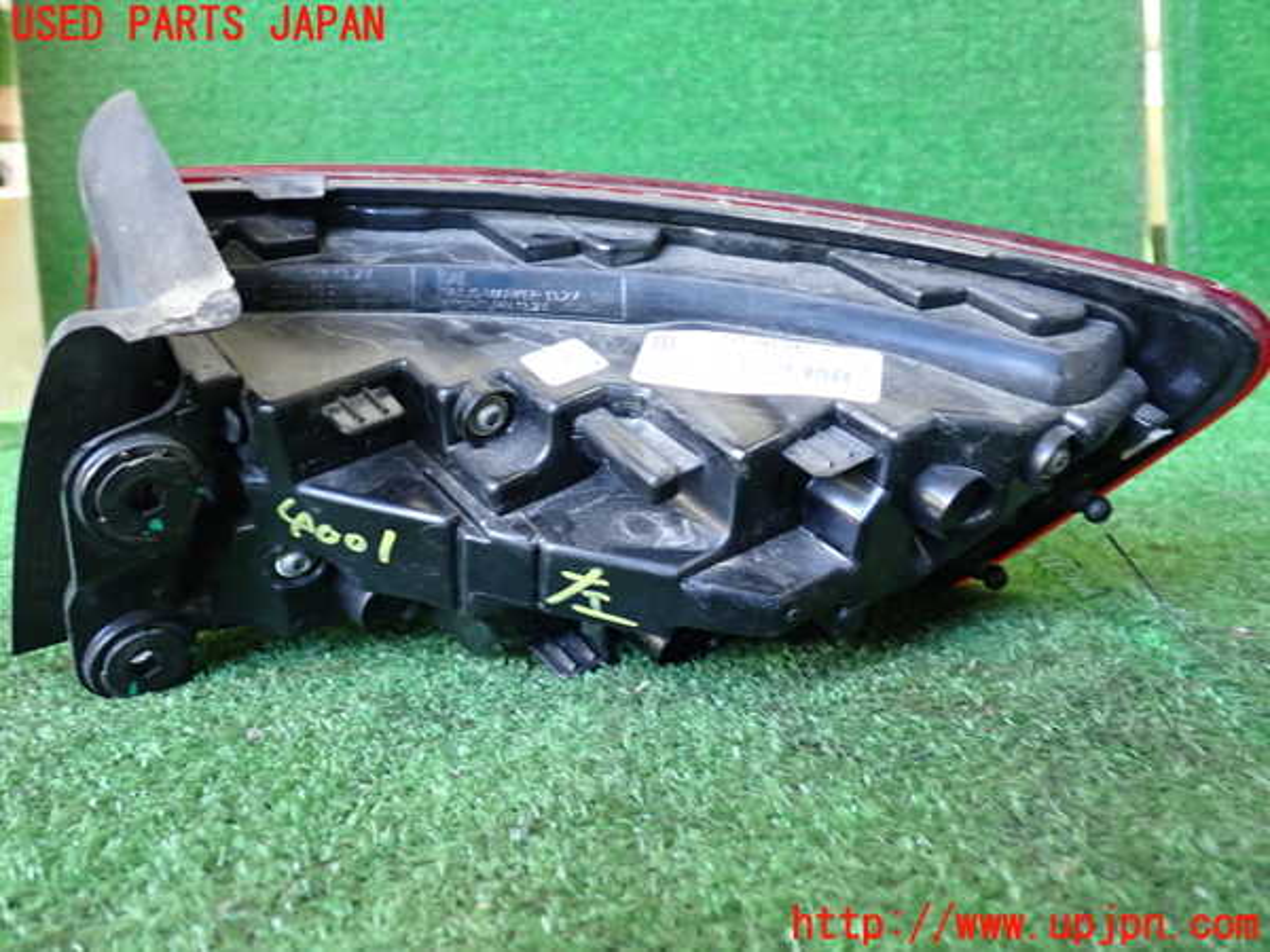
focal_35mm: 30
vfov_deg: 46.8
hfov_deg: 60.0
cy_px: 476
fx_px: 1101
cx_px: 635
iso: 320
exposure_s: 1/30
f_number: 2.3
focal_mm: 5.4
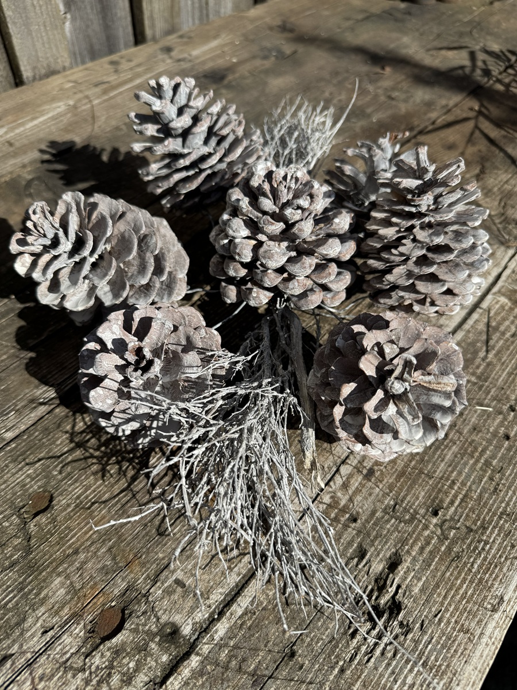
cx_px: 258
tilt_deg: -51.7
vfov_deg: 71.6
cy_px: 345
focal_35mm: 24
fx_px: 478
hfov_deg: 56.8
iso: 80
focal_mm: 6.76
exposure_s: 1/5814
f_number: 1.78
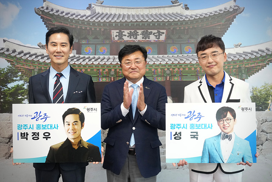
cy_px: 91
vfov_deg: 46.4
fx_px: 212
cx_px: 136
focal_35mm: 28
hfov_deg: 65.5
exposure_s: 1/160
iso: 2000
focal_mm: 28
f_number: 4.5
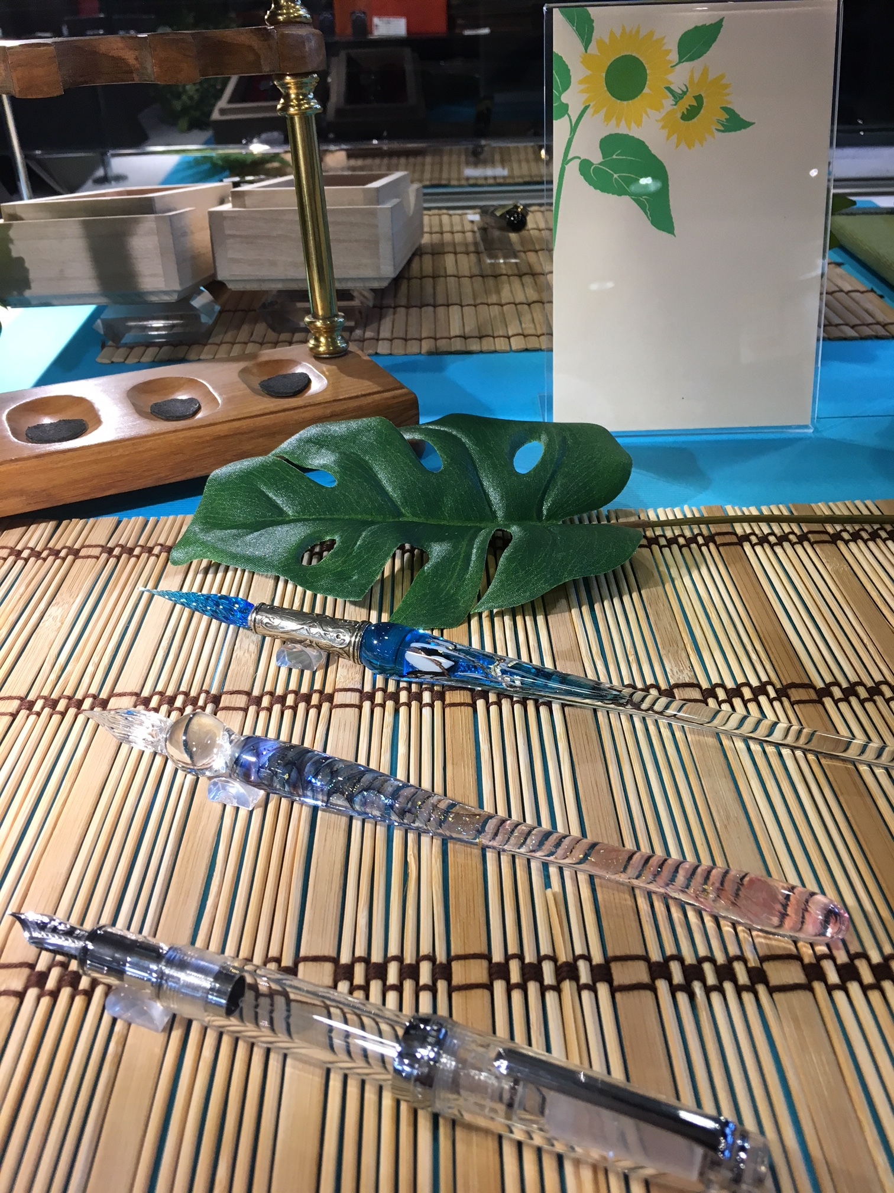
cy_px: 596
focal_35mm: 29
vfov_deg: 61.7
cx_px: 447
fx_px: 999
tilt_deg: -32.6
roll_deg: +1.1
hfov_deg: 48.2
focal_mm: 4.15
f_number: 2.2
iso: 25
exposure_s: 1/30
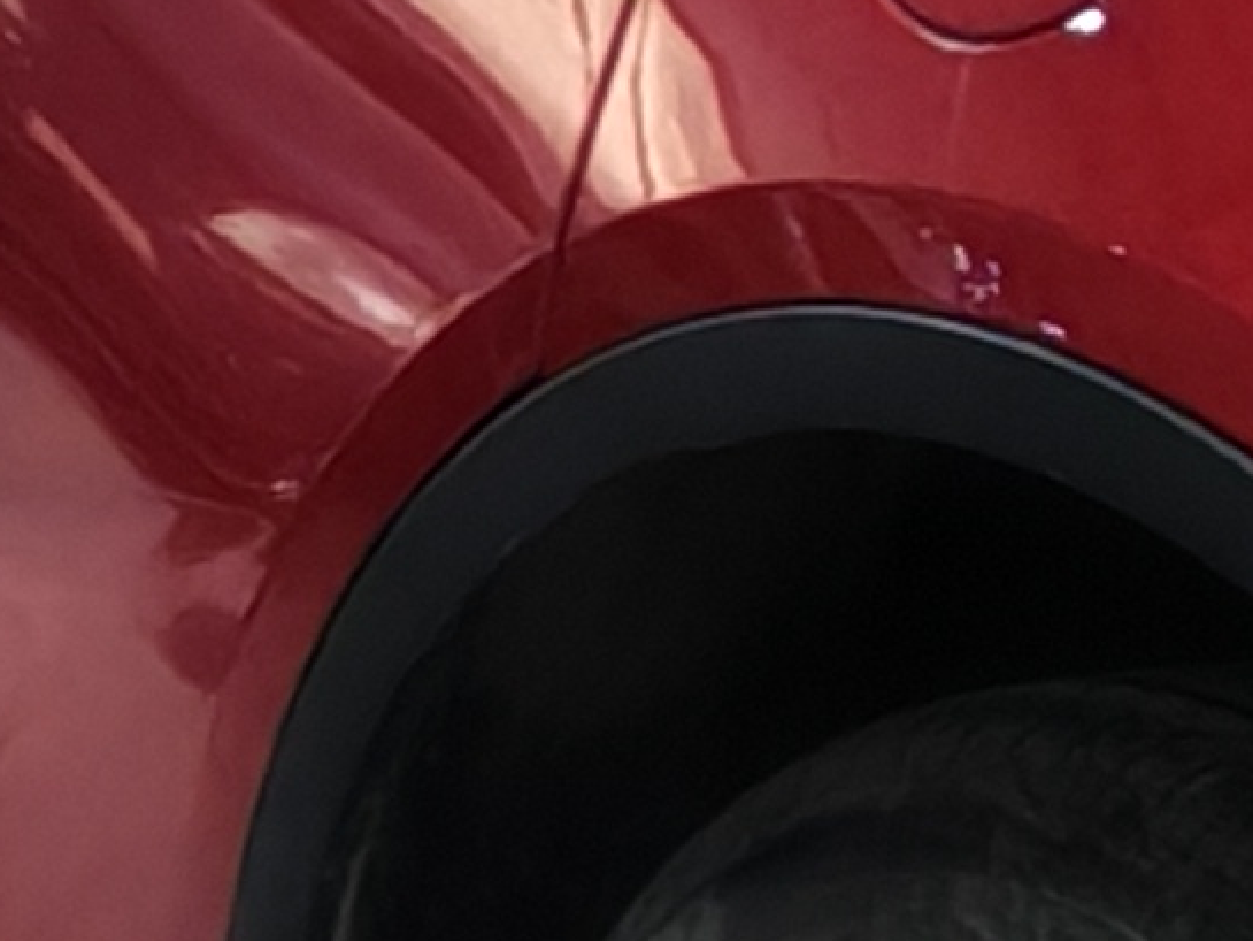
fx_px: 11151
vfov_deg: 4.8
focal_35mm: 308
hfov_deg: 6.4
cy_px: 495
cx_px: 1329
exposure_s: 1/100
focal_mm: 5.52
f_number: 1.95
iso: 160
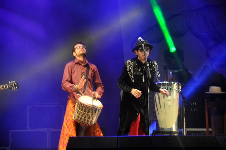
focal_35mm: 158
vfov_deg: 8.7
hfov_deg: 13.1
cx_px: 113
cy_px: 75
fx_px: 987
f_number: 5.6
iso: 800
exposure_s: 1/80
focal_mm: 105
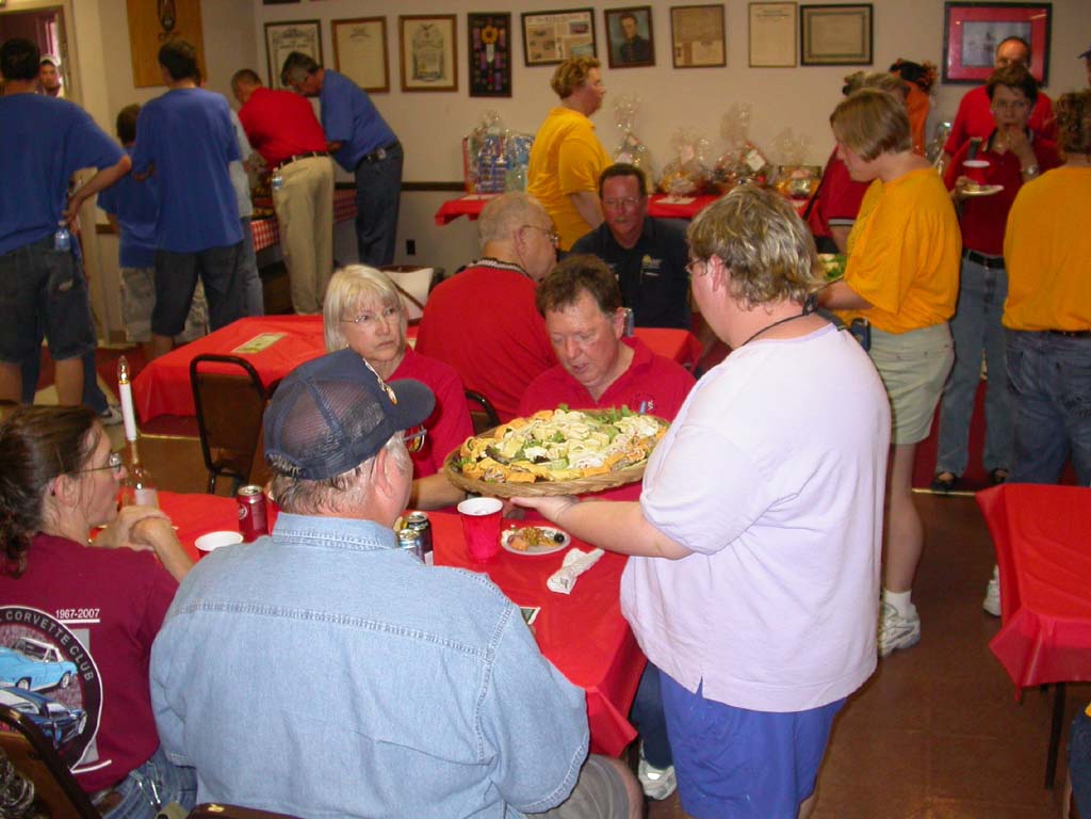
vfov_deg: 37.7
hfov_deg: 49.0
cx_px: 546
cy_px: 410
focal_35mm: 38
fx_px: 1198
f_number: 2.6
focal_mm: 7.85
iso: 200
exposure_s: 1/60
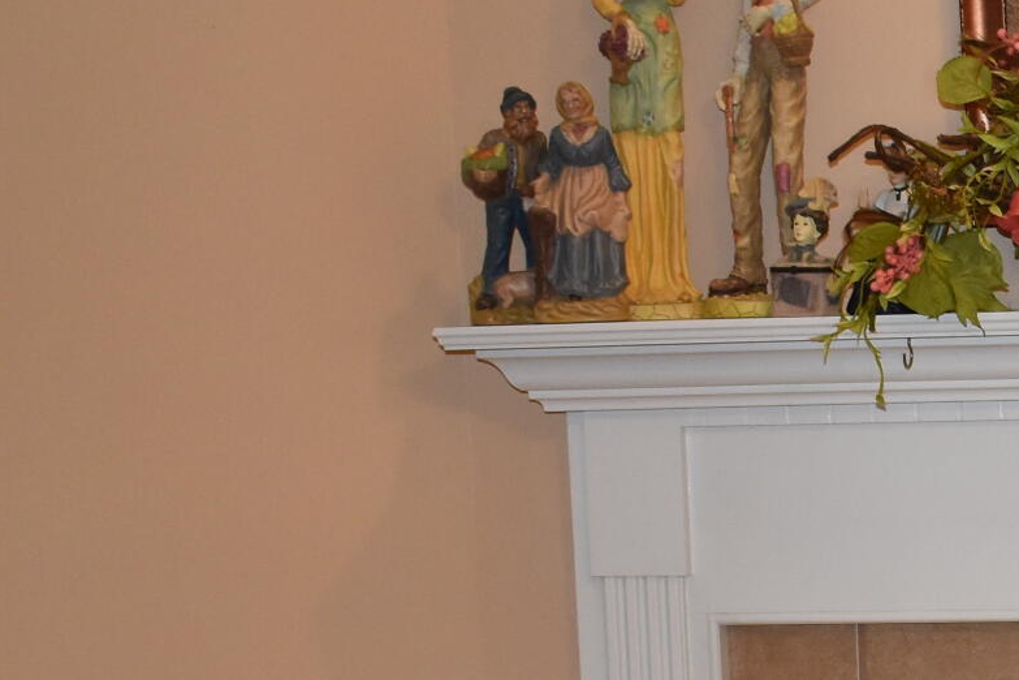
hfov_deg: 16.7
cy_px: 716
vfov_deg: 11.8
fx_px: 3255
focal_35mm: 115
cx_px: 1346
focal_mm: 20
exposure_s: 1/125
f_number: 3.8
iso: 900
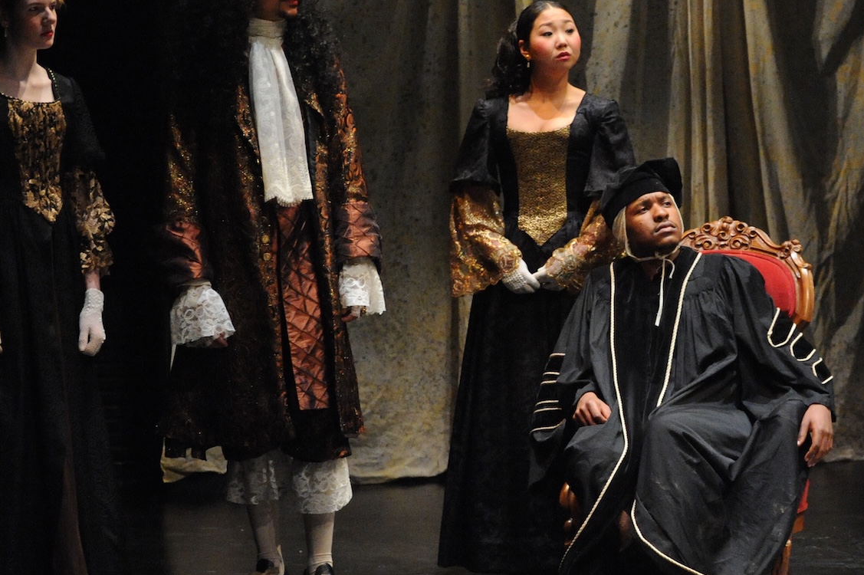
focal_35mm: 126
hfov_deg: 16.1
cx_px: 729
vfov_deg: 10.9
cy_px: 302
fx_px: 3022
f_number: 4
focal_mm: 70
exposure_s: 1/160
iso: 6400
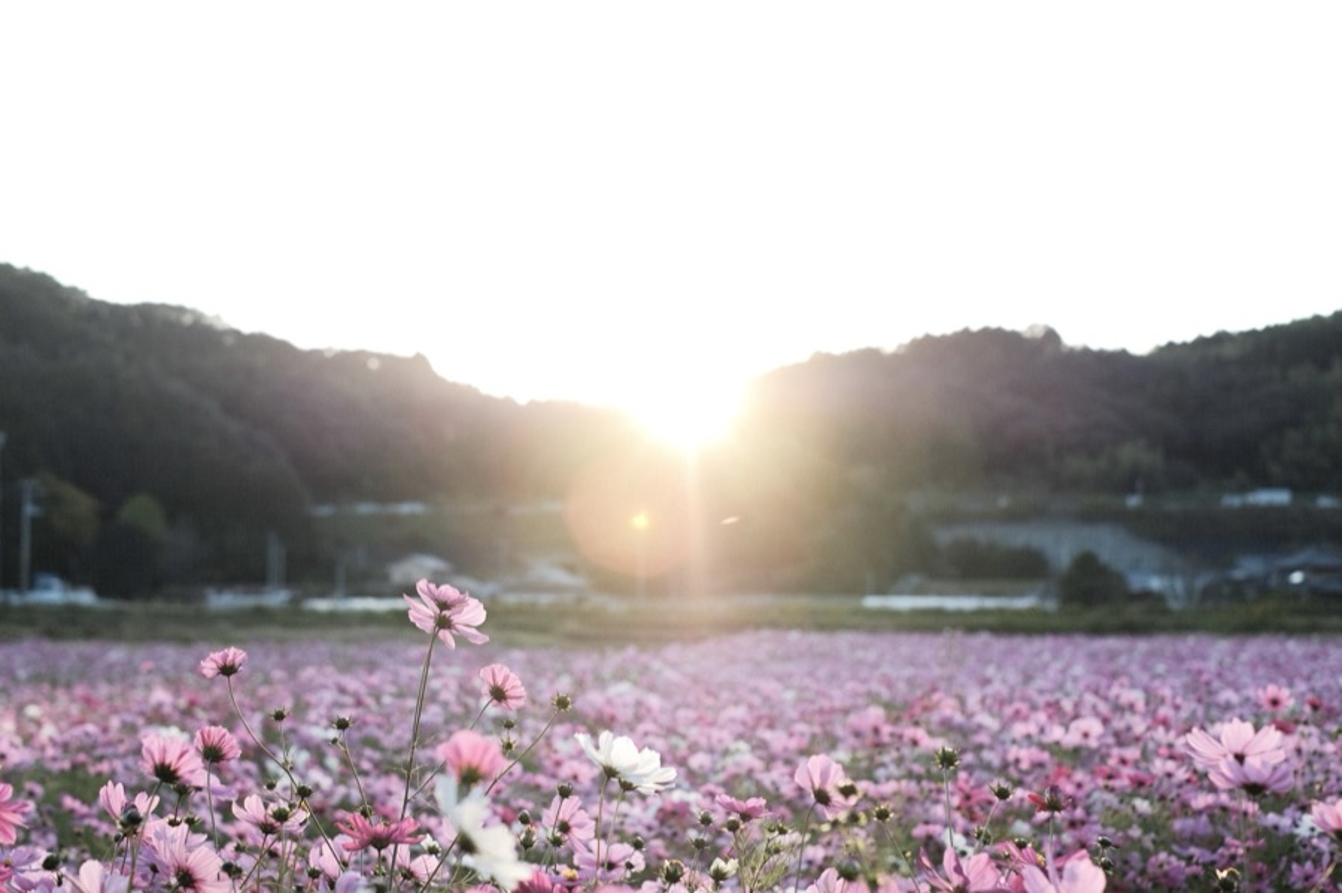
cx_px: 671
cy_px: 446
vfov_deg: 25.5
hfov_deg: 37.5
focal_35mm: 53
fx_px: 1975
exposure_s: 1/500
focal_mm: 35
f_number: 3.2
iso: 200
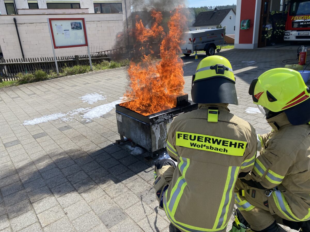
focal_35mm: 26
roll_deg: +3.9
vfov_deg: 53.1
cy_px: 116
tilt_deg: -20.1
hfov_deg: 67.3
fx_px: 233
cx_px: 155
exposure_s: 1/2028
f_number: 1.8
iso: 32
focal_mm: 4.25
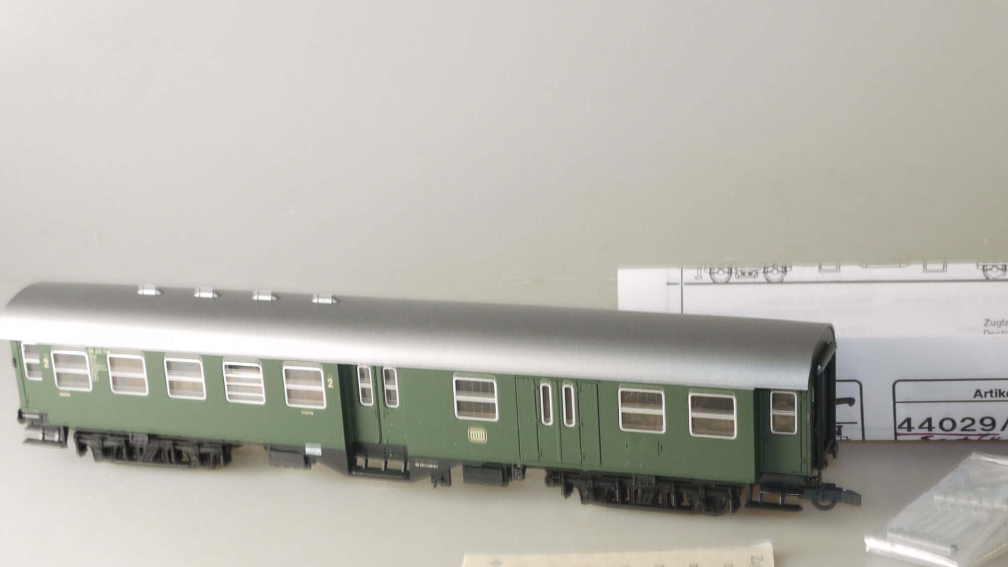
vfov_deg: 16.1
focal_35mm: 75
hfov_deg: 28.2
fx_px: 2005
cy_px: 382
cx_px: 498
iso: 100
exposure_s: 1/13
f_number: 10
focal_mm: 24
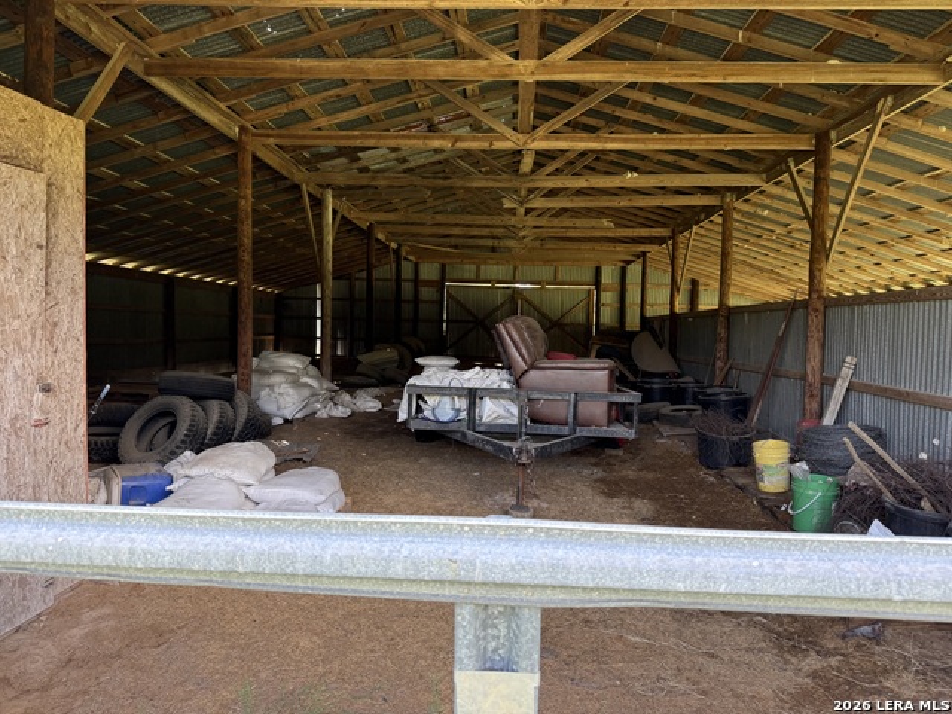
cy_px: 357
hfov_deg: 71.6
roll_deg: -1.0
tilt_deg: -0.7
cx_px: 476
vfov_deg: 56.8
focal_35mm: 24
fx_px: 660
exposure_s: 1/192
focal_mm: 6.76
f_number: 1.78
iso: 125
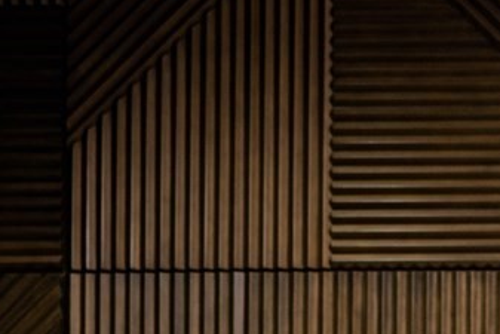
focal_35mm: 152
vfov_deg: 8.2
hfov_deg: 12.3
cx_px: 926
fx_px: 2112
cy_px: 857
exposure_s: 1/10
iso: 250
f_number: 3.5
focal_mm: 25
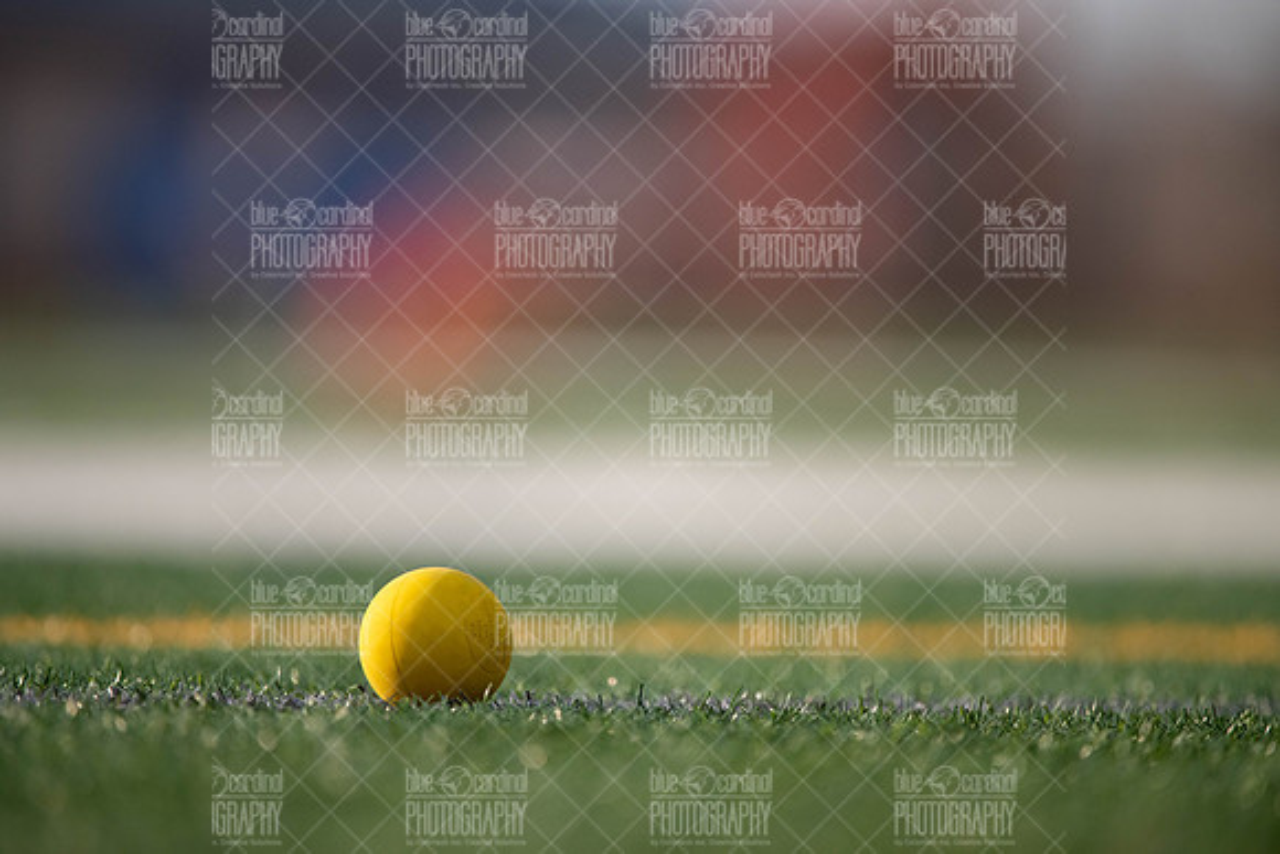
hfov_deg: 5.2
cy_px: 427
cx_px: 640
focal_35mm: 400
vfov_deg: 3.4
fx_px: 14225
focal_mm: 400
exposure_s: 1/2500
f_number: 4
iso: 1000
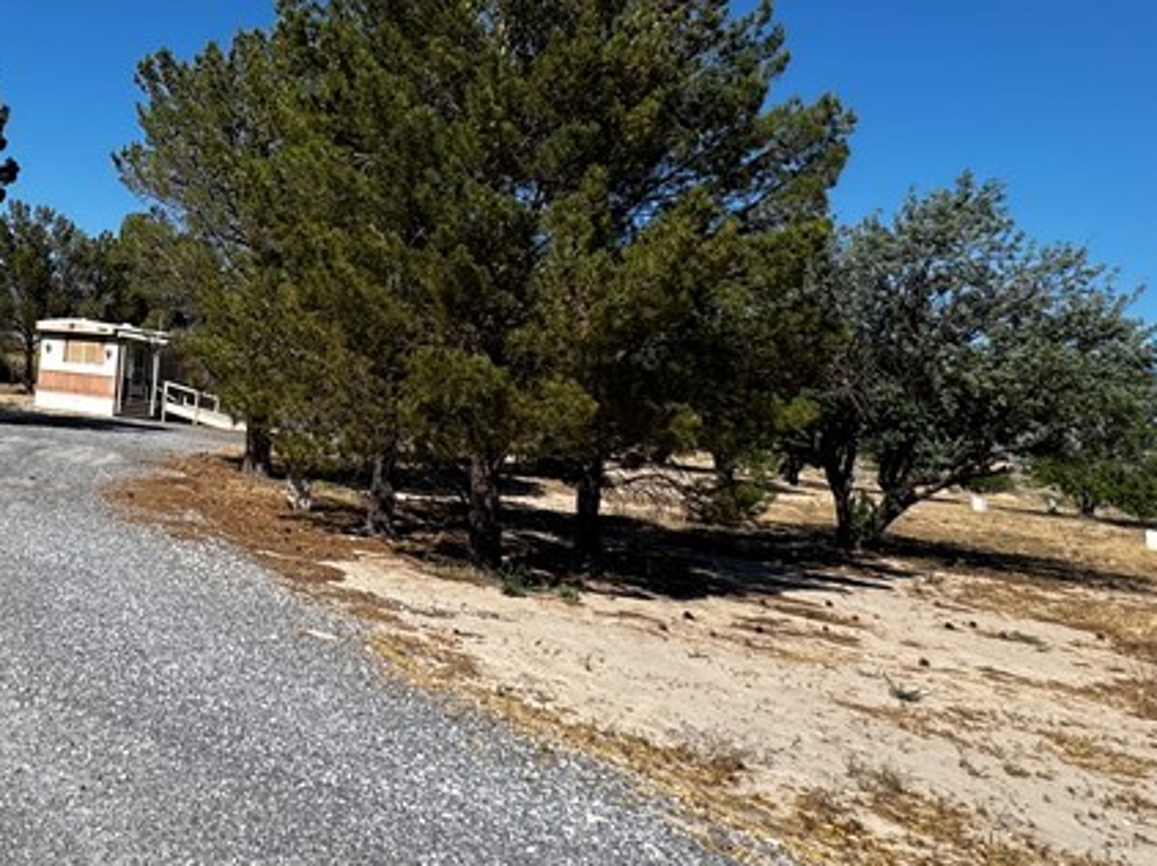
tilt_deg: +12.3
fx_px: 1136
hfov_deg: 48.4
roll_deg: -9.4
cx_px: 121
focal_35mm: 34
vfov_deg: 39.4
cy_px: 121
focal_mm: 2.22
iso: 50
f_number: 2.2
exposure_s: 1/1709
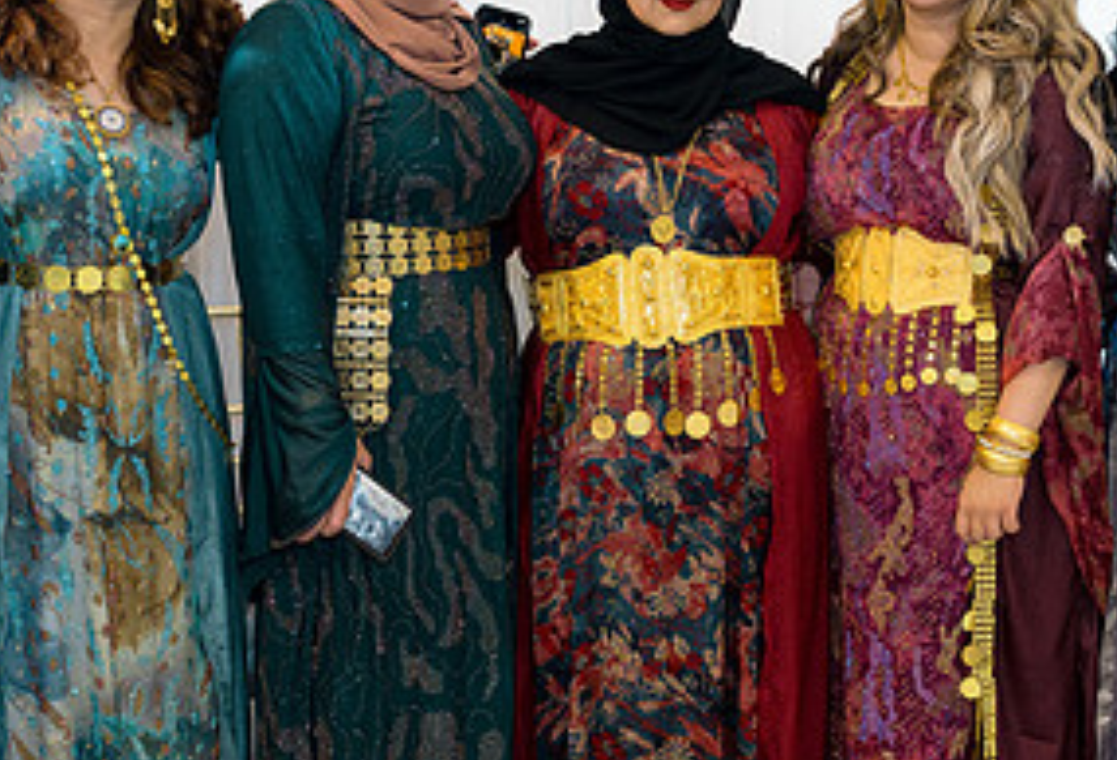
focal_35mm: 68
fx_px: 2123
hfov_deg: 29.5
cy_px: 404
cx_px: 577
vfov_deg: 20.3
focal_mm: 32
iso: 640
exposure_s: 1/160
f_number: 2.8
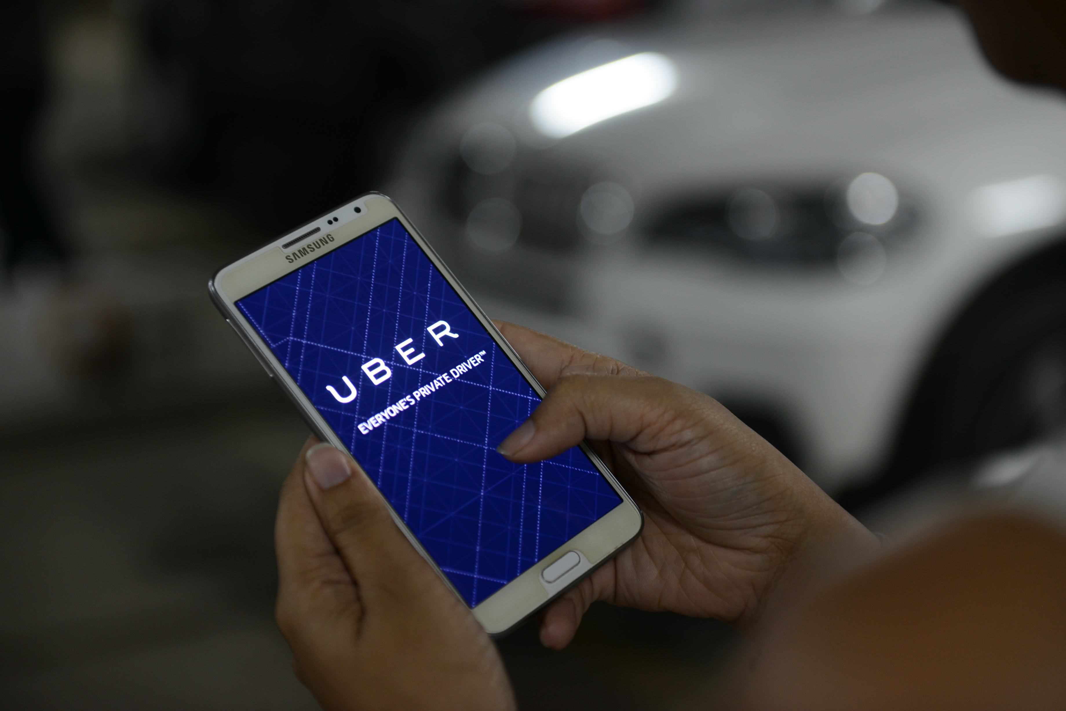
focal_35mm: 70
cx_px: 533
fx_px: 2073
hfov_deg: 28.8
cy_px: 356
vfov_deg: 19.5
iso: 800
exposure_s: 1/15
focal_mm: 70
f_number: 3.2
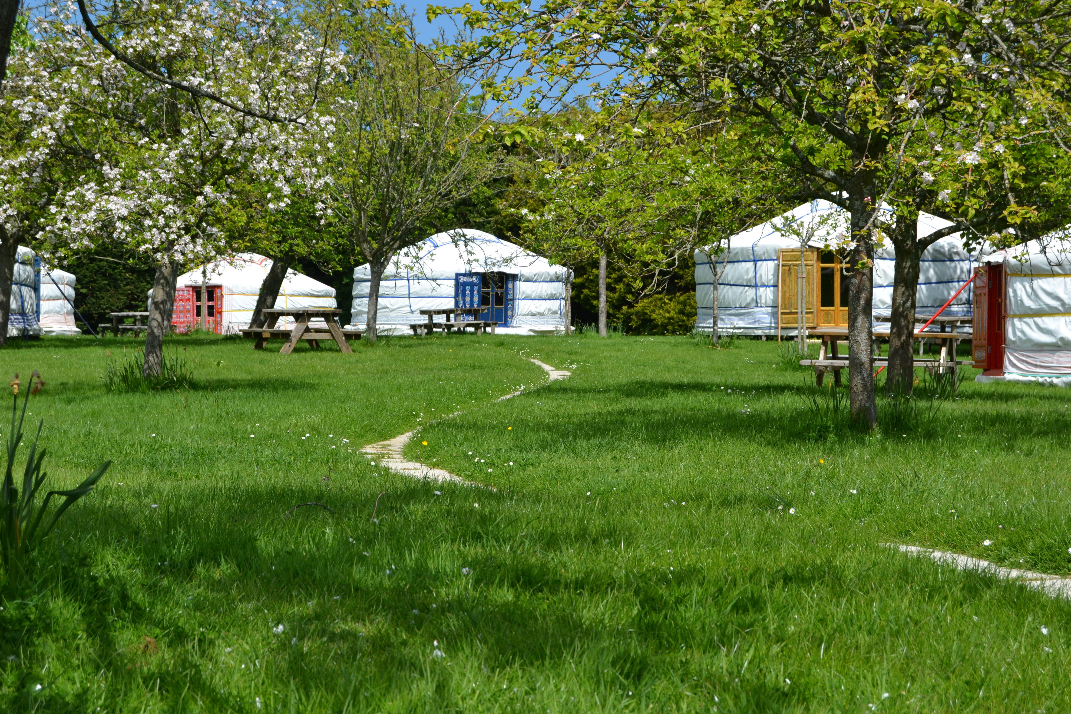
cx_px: 536
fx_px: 2454
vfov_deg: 16.6
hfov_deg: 24.6
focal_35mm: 82
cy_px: 357
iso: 100
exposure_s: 1/320
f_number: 9
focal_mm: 55
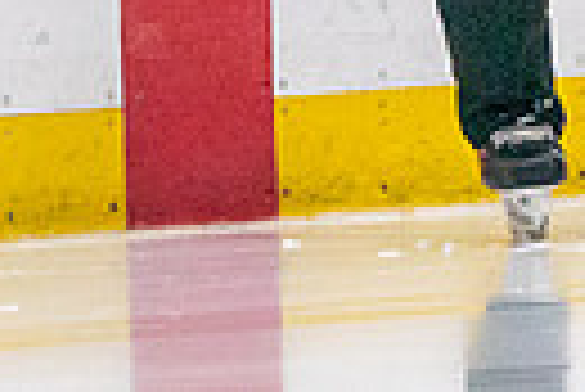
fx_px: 29185
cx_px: -141
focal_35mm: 1794
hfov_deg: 1.1
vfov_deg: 0.8
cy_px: -333
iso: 3200
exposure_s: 1/1250
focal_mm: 200
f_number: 2.8
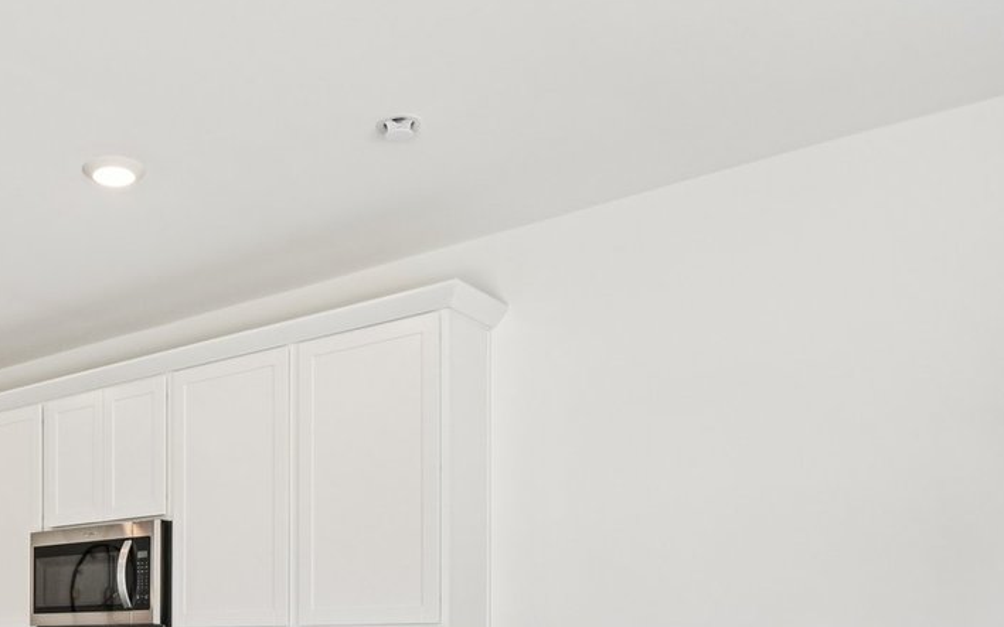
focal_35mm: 35
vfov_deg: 33.1
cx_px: 210
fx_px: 958
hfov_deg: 52.0
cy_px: 633
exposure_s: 1/30
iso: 100
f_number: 8
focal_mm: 10
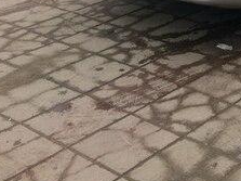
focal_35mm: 86
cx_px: 327
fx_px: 598
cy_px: -56
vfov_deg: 16.2
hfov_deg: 20.5
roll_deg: -1.5
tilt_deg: -15.0
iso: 32
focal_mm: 4.15
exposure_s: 1/130
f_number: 2.2
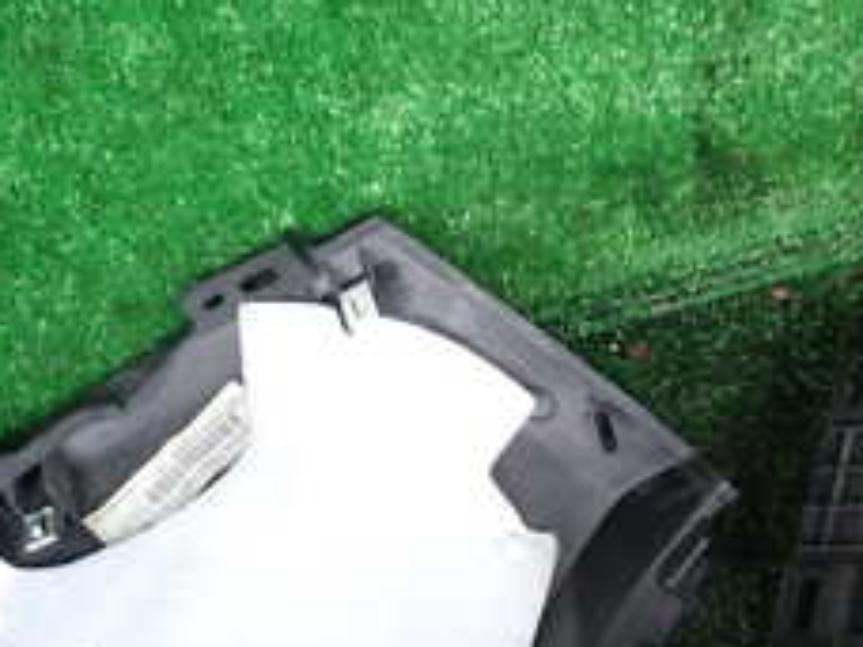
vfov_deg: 18.1
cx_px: 696
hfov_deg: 24.3
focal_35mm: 79
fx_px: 1970
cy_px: 662
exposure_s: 1/30
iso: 200
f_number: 2.3
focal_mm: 5.4
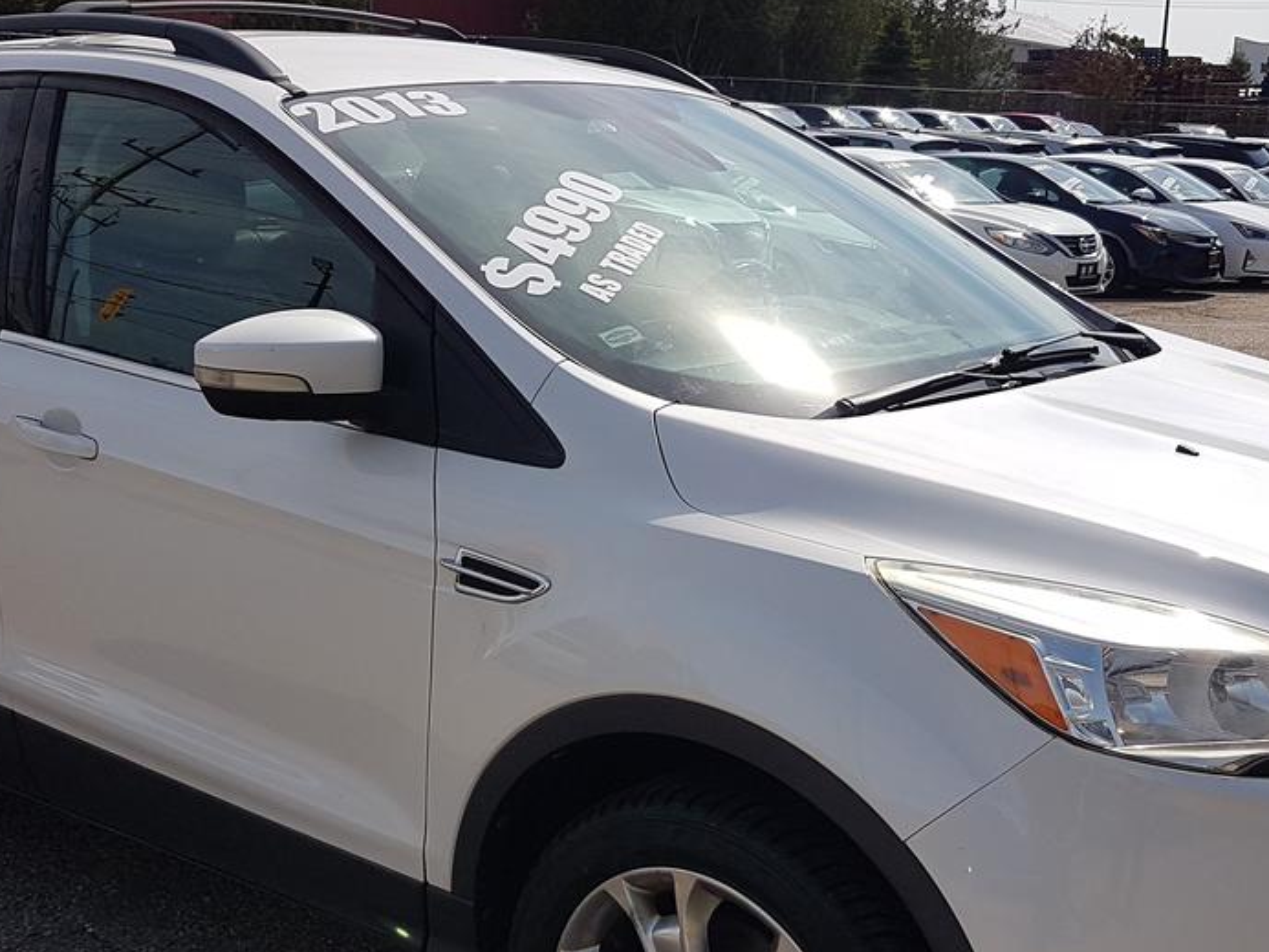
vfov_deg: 30.0
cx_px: 617
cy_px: 644
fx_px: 1760
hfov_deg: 39.6
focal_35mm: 48
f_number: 1.7
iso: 40
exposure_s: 1/3368
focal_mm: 4.2
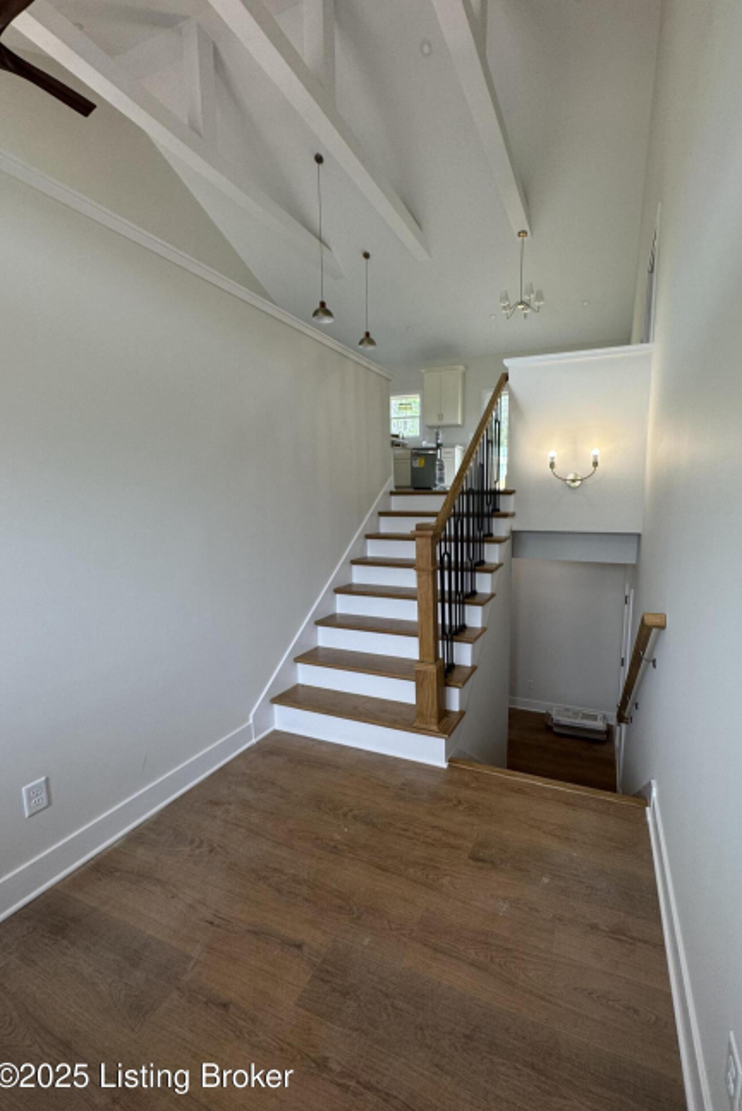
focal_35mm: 15
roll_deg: -0.3
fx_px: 463
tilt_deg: -8.7
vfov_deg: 100.4
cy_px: 556
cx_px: 421
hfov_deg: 77.0
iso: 100
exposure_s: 1/120
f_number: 2.2
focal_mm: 2.22
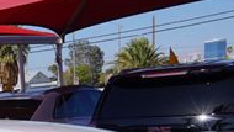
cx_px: -143
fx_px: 658
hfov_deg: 17.6
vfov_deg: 10.8
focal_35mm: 106
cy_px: 227
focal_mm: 20
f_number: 14
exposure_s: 1/200
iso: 100
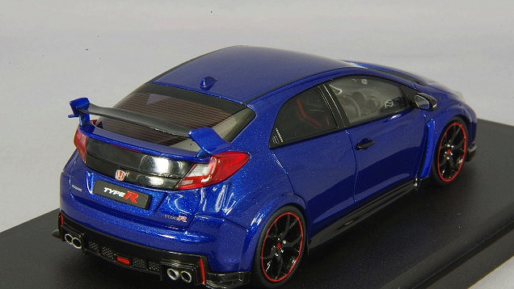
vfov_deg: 10.3
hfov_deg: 18.2
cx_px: 257
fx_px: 1609
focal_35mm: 118
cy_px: 164
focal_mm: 75
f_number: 32
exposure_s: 1
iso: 400
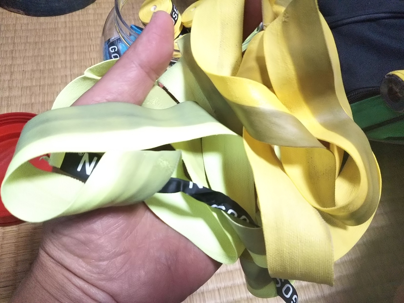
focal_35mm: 30
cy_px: 152
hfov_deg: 60.0
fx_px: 350
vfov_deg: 46.8
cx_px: 202
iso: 250
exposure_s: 1/17
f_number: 2.2
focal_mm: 4
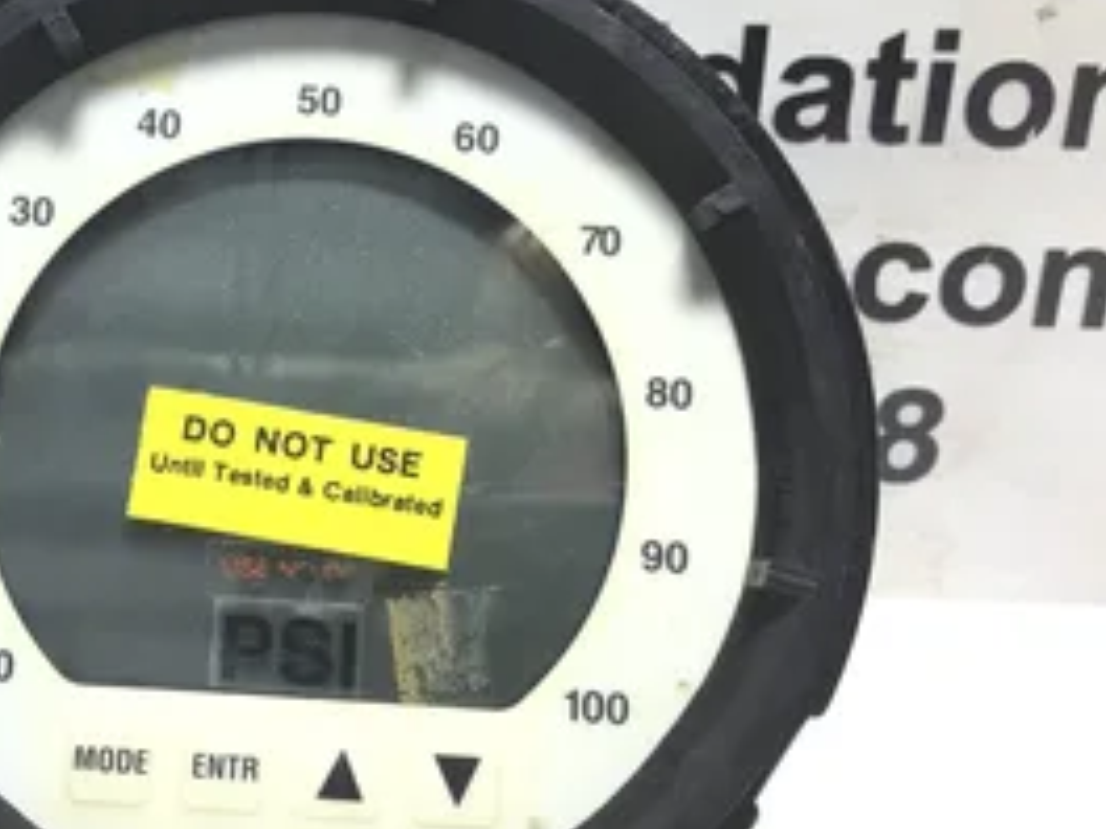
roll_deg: -1.2
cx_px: 272
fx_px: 1502
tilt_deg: -21.5
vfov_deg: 30.9
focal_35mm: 47
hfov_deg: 39.3
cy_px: 406
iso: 32
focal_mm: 3.3
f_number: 2.4
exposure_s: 1/60
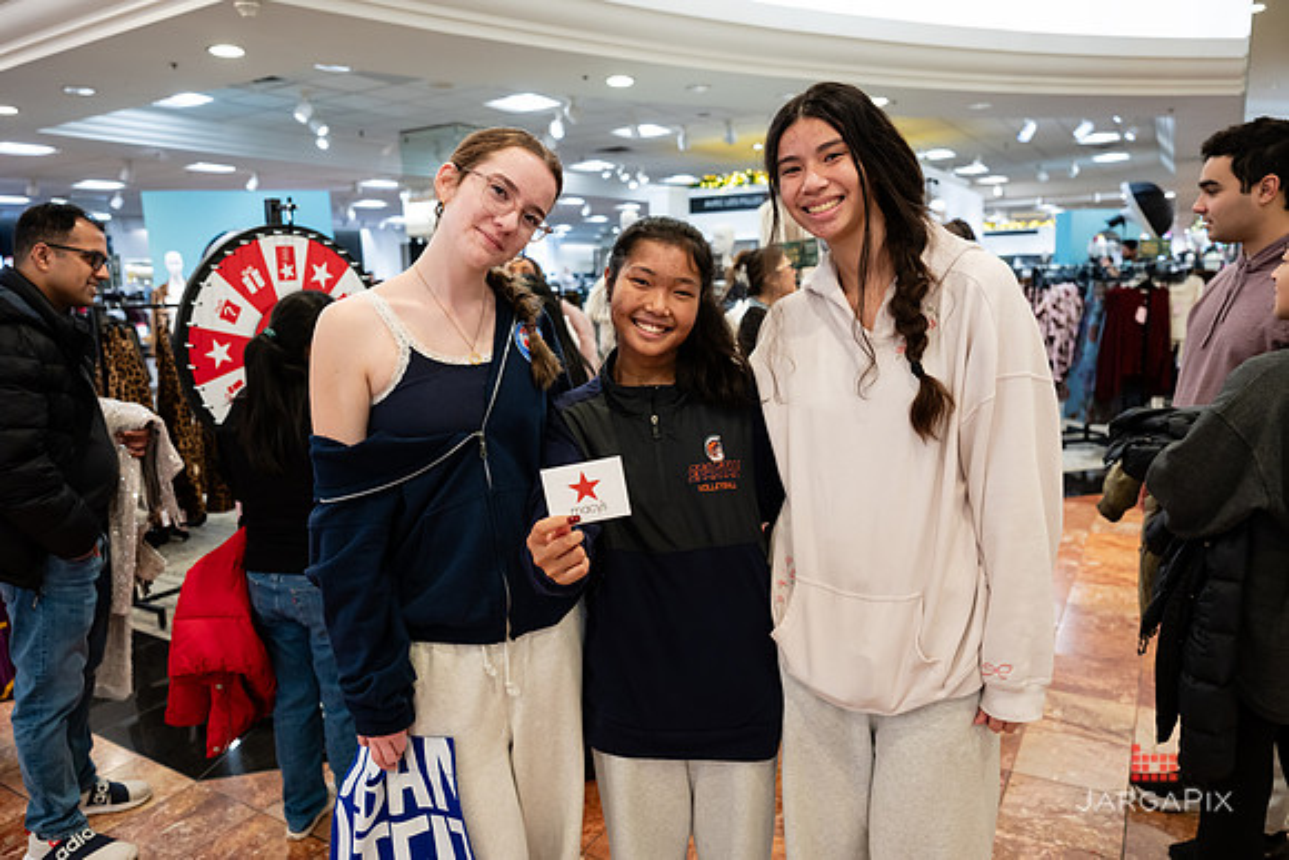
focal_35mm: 24
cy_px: 430
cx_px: 644
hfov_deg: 73.6
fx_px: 862
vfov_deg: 53.0
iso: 1000
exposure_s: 1/125
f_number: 3.2
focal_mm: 24
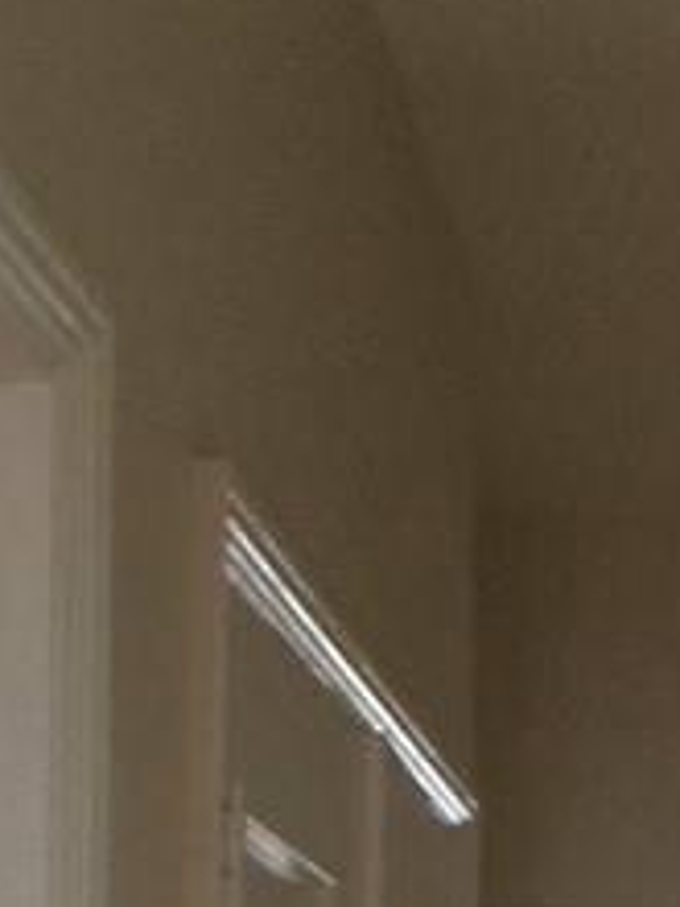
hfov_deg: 10.8
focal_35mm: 135
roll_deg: +1.3
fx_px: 3536
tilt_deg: +2.6
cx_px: 841
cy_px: 1290
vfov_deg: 13.9
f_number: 2.2
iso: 200
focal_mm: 4.15
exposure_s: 1/30
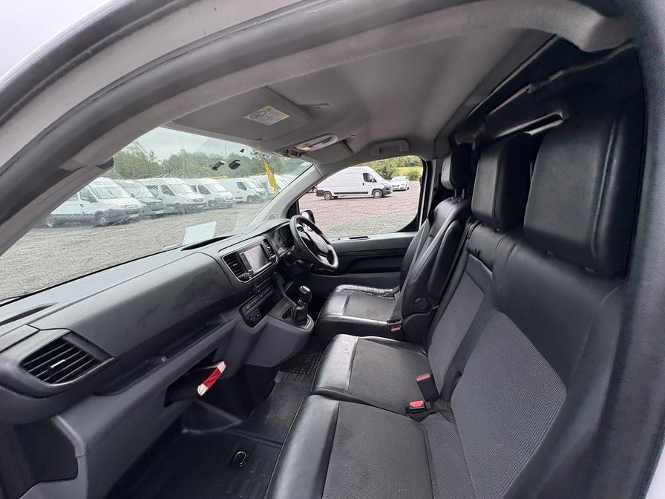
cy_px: 250
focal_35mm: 14
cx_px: 332
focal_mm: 2.22
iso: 50
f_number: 2.2
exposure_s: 1/329
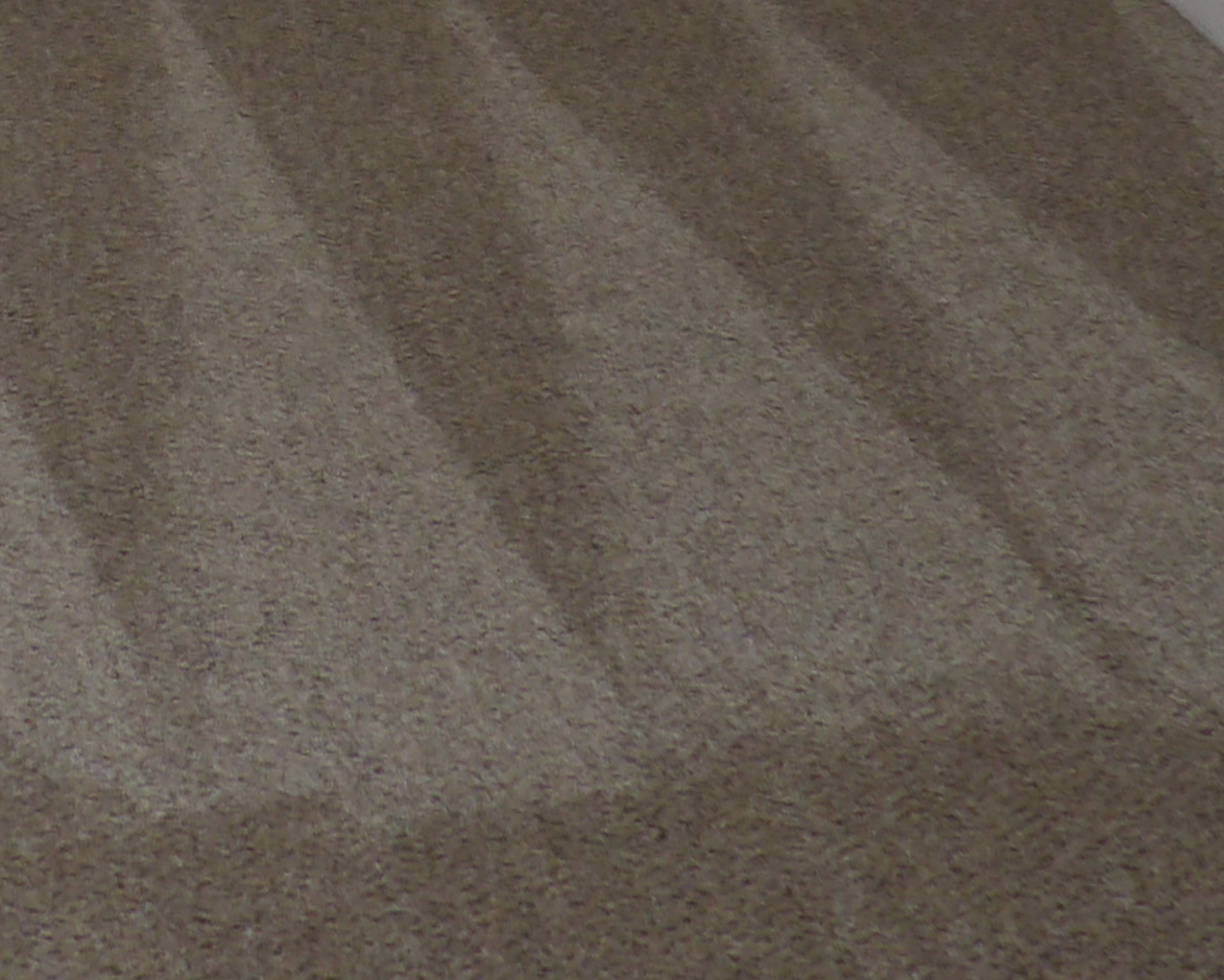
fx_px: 3334
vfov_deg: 14.7
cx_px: -6
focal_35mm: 92
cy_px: -784
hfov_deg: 20.1
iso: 200
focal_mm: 4.3
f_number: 3.2
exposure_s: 1/60
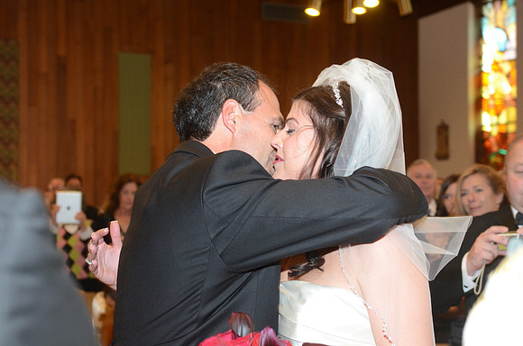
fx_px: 957
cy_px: 173
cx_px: 262
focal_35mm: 66
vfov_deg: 20.5
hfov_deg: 30.6
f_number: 4
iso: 1600
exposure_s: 1/80
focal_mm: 44
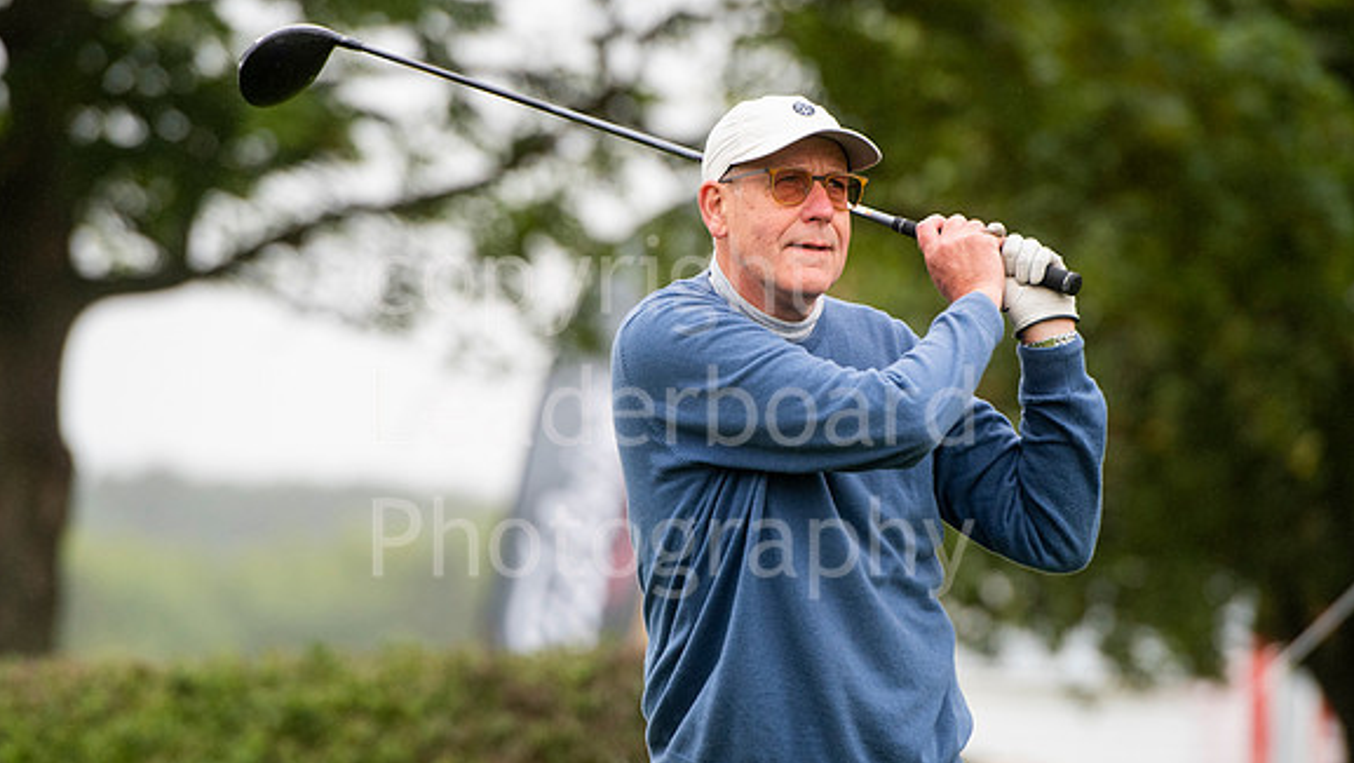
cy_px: 428
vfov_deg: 3.8
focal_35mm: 316
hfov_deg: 6.8
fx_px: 11349
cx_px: 676
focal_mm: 200
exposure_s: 1/1250
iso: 1000
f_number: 4
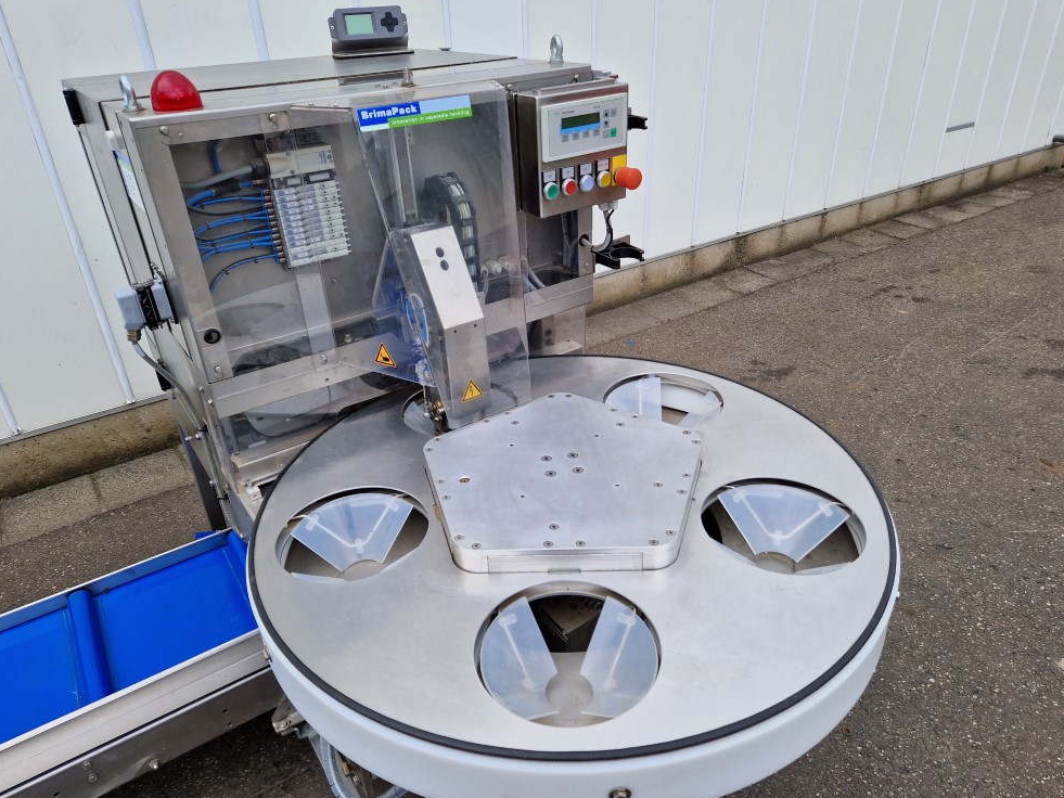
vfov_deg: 56.8
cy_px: 386
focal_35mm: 24
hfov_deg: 71.6
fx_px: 738
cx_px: 517
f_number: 1.8
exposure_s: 1/1116
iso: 50
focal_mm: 5.4
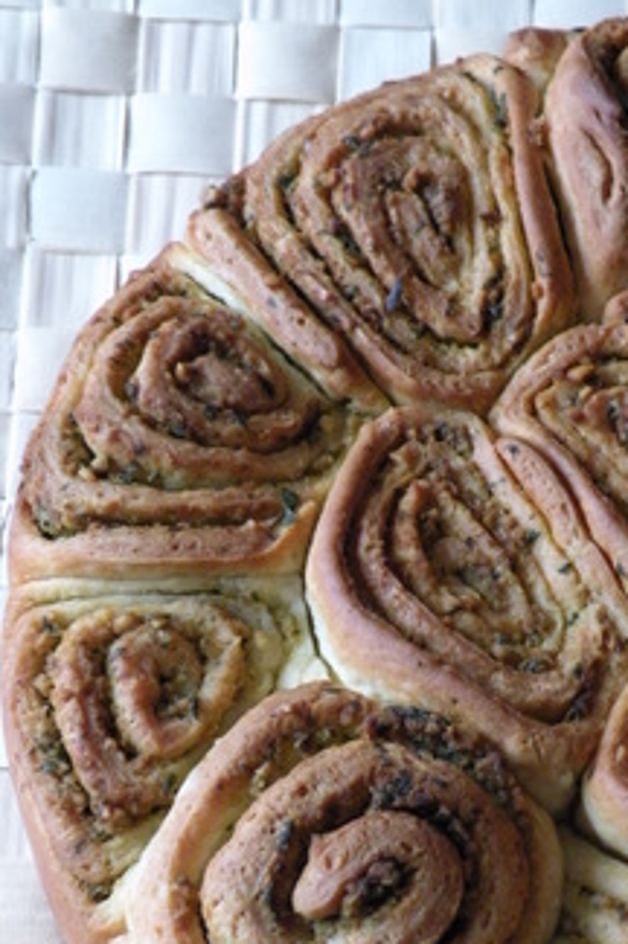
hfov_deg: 9.6
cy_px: 613
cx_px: 451
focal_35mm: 143
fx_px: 3750
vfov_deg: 14.3
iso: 400
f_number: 4
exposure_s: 1/24
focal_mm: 16.4
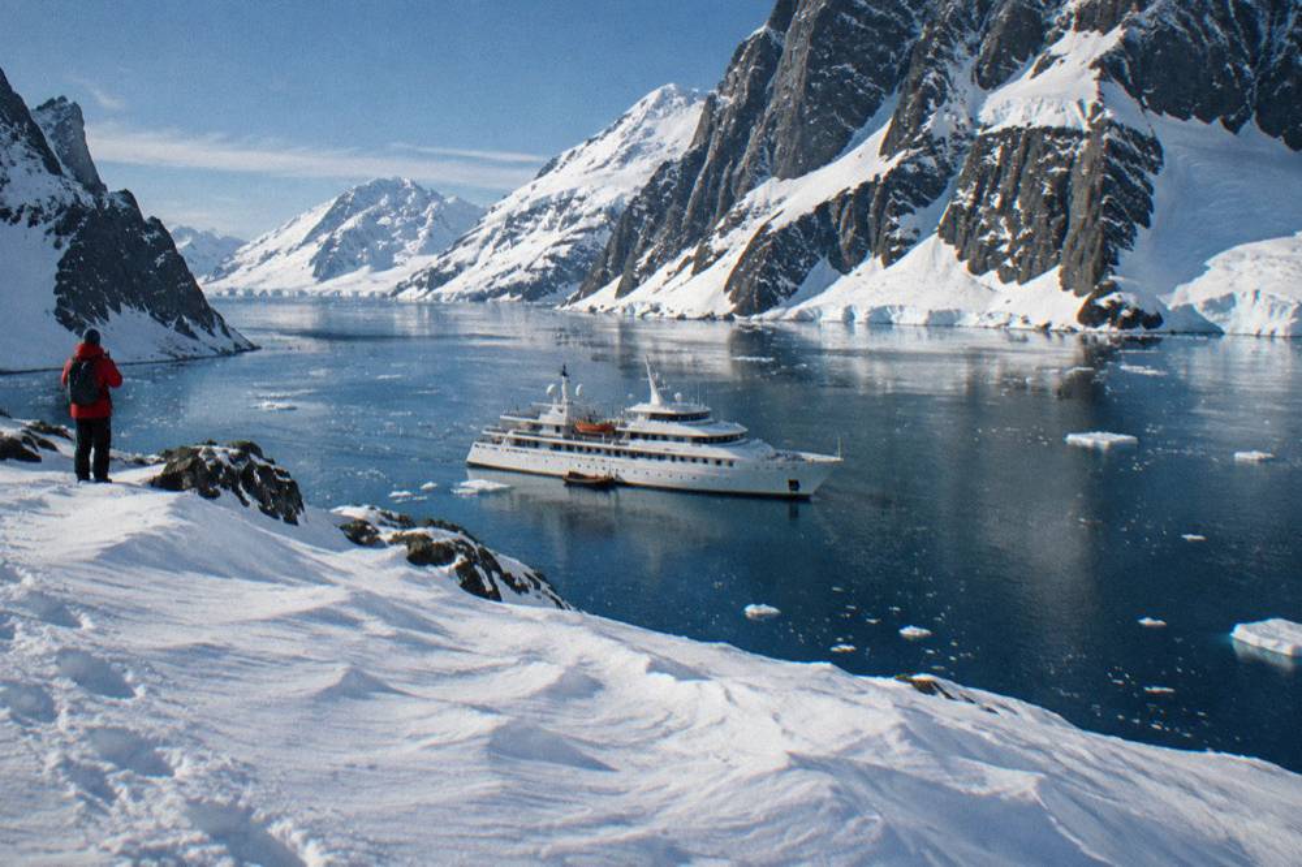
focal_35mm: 37
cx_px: 651
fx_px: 1338
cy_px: 434
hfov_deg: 51.9
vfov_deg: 35.9
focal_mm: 37
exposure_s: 1/1250
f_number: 4.5
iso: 400
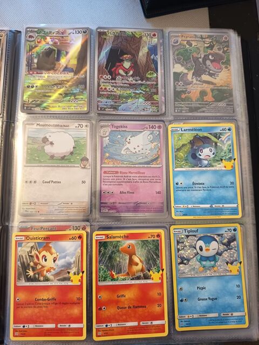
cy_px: 172
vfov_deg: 71.6
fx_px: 239
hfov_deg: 56.8
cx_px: 130
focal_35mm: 24
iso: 1370
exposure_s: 1/20
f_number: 1.7
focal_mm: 5.27
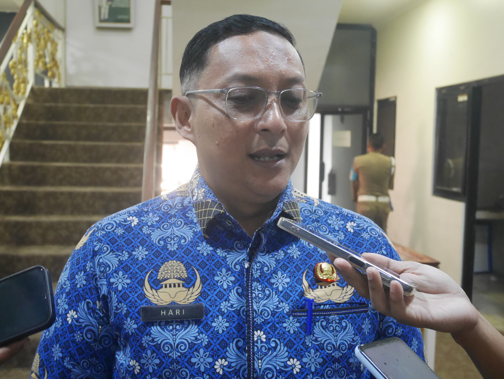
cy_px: 190
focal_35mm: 44
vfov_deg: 32.9
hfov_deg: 42.9
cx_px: 252
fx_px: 641
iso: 3200
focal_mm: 22
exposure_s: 1/50
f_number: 4.8
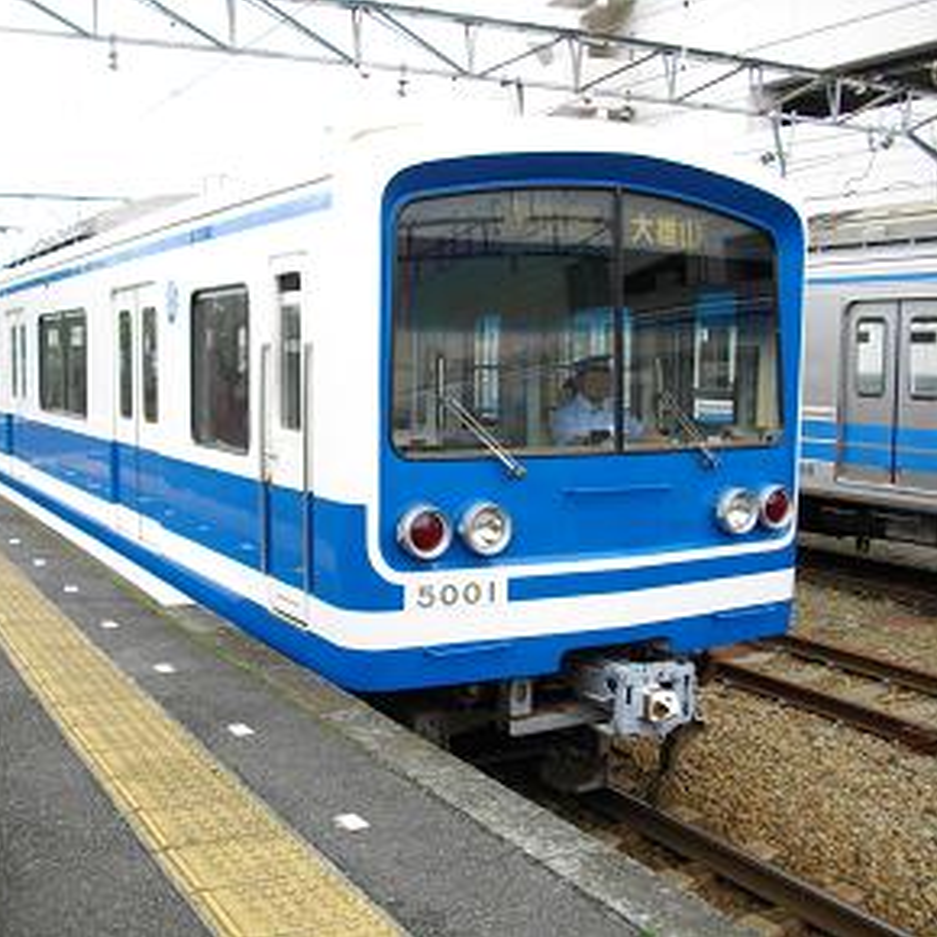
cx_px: 431
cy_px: 468
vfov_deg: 43.9
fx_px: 1164
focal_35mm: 38
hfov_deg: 43.8
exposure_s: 1/320
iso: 100
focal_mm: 5.7
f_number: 2.9
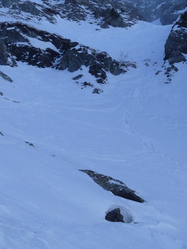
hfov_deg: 26.5
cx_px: 116
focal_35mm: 55
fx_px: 396
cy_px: 102
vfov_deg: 34.8
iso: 80
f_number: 5.6
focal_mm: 6.3
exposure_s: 1/160
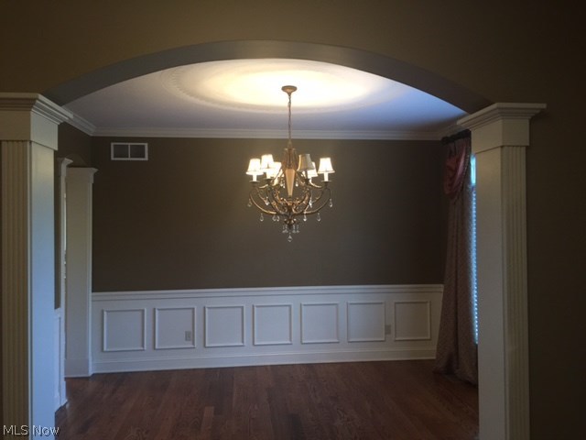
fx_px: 491
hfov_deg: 61.7
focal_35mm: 29
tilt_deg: +0.0
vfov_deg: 48.2
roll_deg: -0.4
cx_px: 293
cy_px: 220
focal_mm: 4.15
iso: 80
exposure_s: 1/15
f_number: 2.2
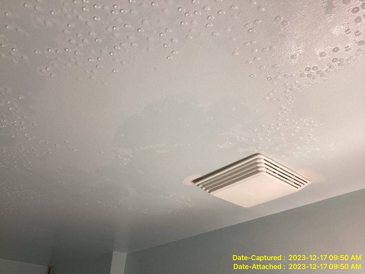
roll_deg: -1.8
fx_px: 327
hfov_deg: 58.4
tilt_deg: +31.3
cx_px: 182
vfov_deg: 45.4
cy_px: 137
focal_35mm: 31
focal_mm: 3.3
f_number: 2.4
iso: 64
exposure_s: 1/60
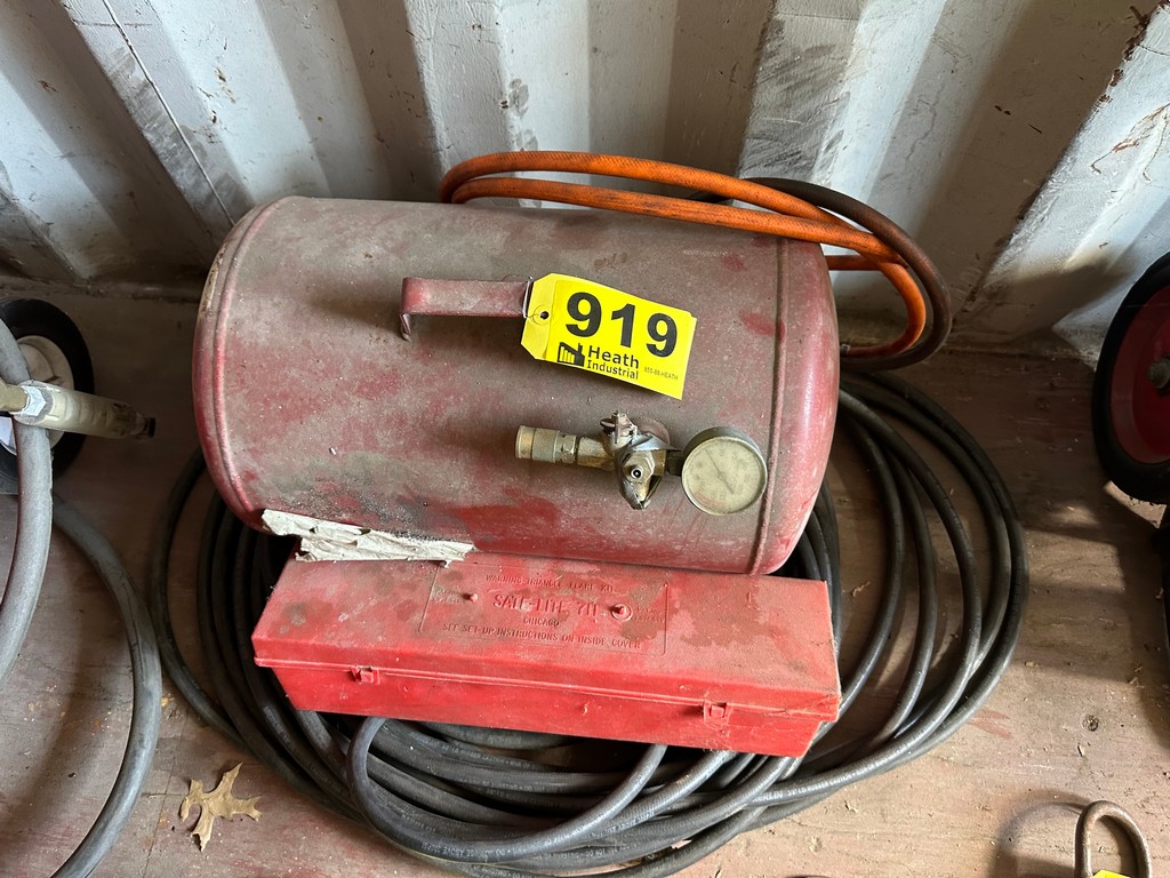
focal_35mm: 24
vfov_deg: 56.8
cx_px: 585
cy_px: 439
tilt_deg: -63.0
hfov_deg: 71.6
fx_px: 811
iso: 500
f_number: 1.78
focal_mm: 6.86
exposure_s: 1/60
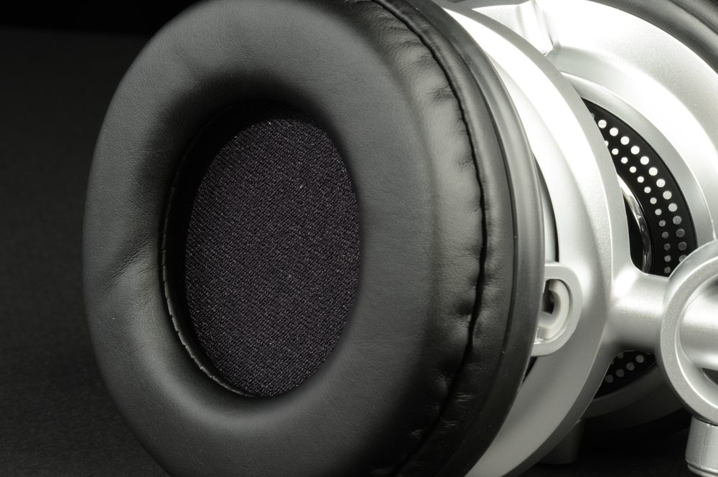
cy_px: 238
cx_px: 359
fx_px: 2092
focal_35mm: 105
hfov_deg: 19.5
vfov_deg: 13.0
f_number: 36
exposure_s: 3
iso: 100
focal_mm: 105
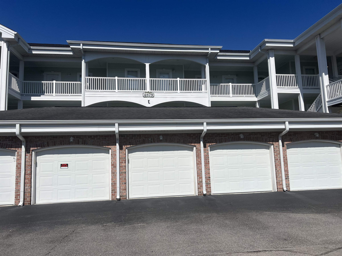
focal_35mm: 26
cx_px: 171
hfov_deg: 67.3
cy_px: 128
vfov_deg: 53.1
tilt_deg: +7.1
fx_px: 257
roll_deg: +1.6
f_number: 1.5
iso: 50
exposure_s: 1/11364
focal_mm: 5.7
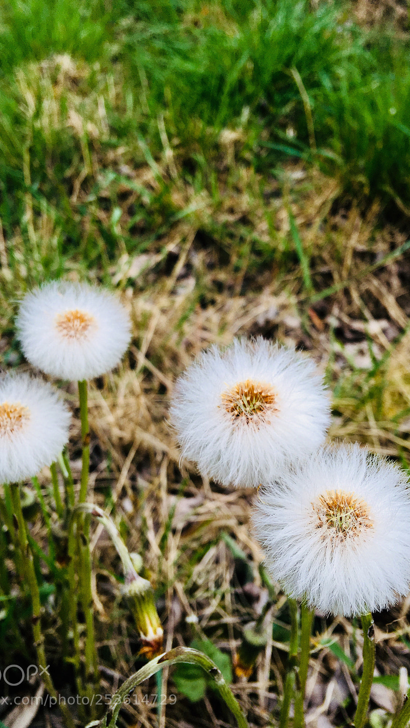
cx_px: 212
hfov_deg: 36.7
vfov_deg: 61.0
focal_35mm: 32
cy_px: 367
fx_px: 618
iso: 25
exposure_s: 1/353
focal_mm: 4.15
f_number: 2.2
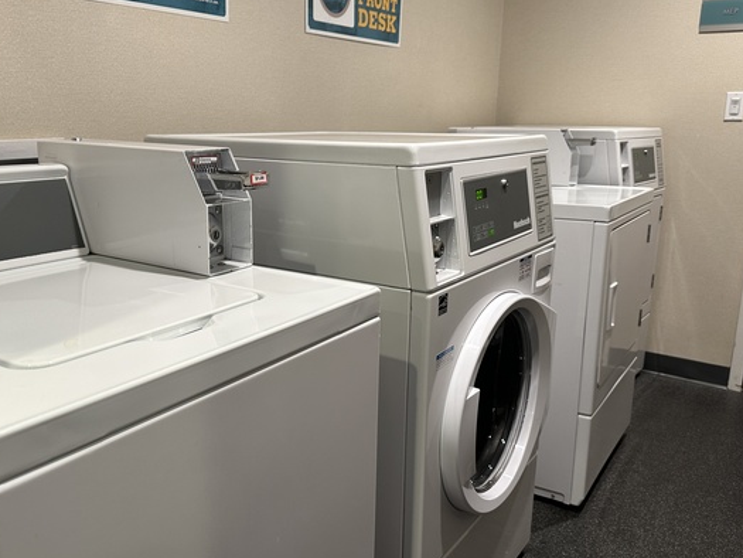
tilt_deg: -14.2
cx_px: 316
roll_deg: -0.2
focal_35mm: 32
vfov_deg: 44.2
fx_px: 687
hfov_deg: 56.6
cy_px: 280
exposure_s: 1/60
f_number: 1.78
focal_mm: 6.86
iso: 160
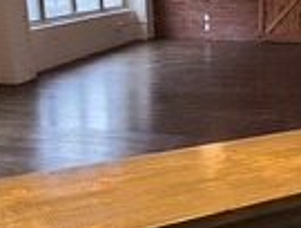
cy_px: 177
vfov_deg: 22.8
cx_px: 266
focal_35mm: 64
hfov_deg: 29.1
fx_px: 558
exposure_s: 1/60
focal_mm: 2.2
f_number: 2.2
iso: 320
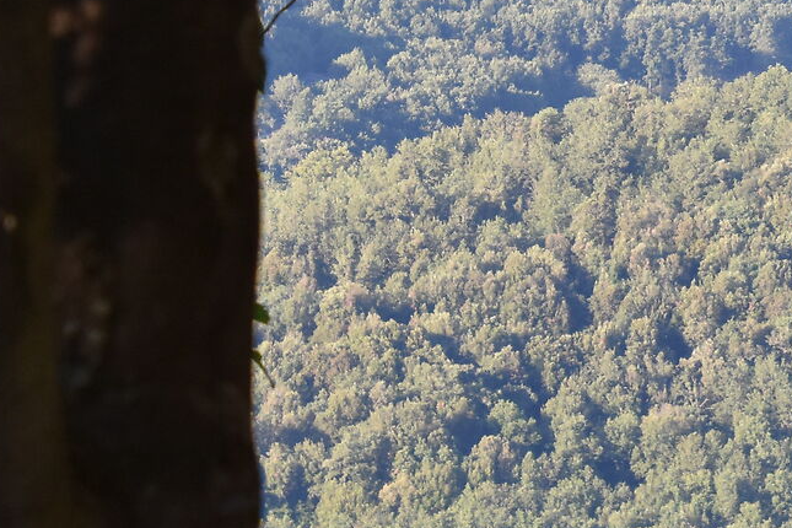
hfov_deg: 5.7
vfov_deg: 3.8
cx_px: 926
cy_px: -58
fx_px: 7982
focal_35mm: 363
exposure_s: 1/500
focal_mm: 65
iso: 720
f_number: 8
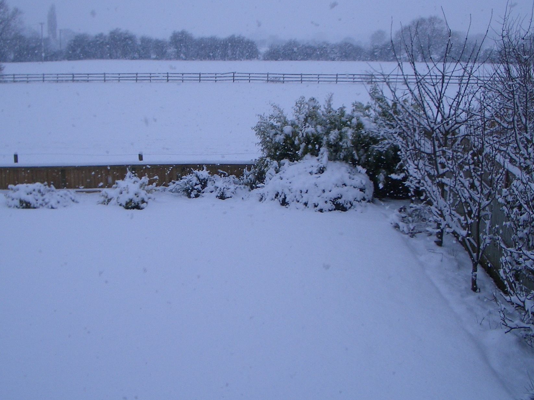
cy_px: 169
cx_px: 223
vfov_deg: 29.6
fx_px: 756
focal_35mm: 49
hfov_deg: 38.8
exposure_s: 1/320
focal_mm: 5.8
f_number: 4.3
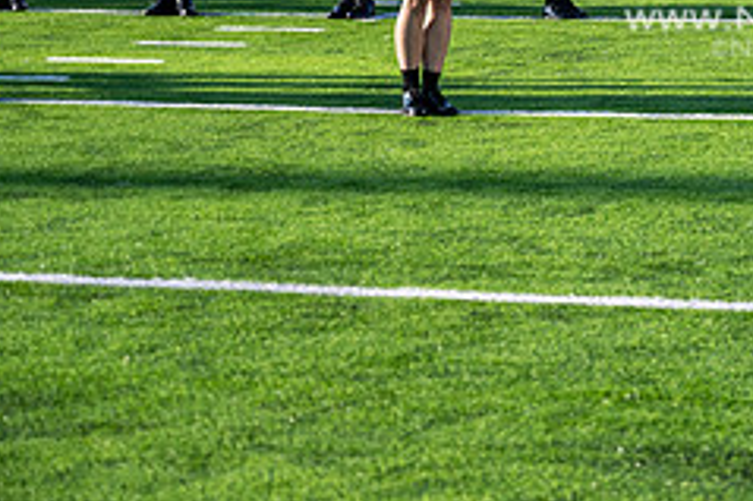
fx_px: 3553
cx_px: 841
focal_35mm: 170
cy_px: -93
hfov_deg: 11.9
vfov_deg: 8.0
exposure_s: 1/1250
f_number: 4
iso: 160
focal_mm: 70
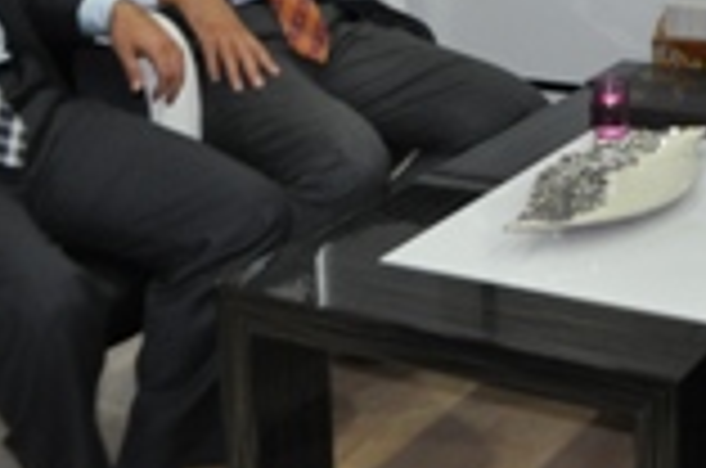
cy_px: -162
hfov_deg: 25.5
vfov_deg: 16.5
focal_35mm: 77
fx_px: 1507
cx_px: 643
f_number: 3.5
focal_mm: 18
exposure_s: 1/60
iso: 800
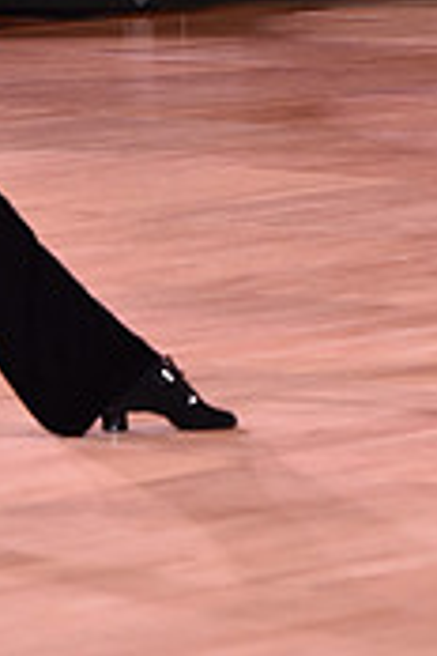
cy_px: -117
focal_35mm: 349
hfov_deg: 3.9
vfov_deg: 5.9
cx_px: 352
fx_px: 6354
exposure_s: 1/250
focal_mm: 105
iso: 1600
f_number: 4.5
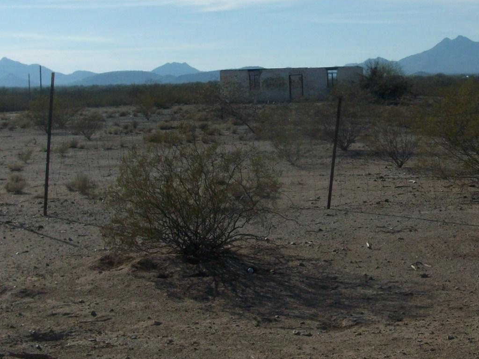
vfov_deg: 21.2
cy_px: 50
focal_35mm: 68
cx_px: 374
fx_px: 941
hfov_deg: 28.0
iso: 64
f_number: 5.5
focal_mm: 5.7
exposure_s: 1/767
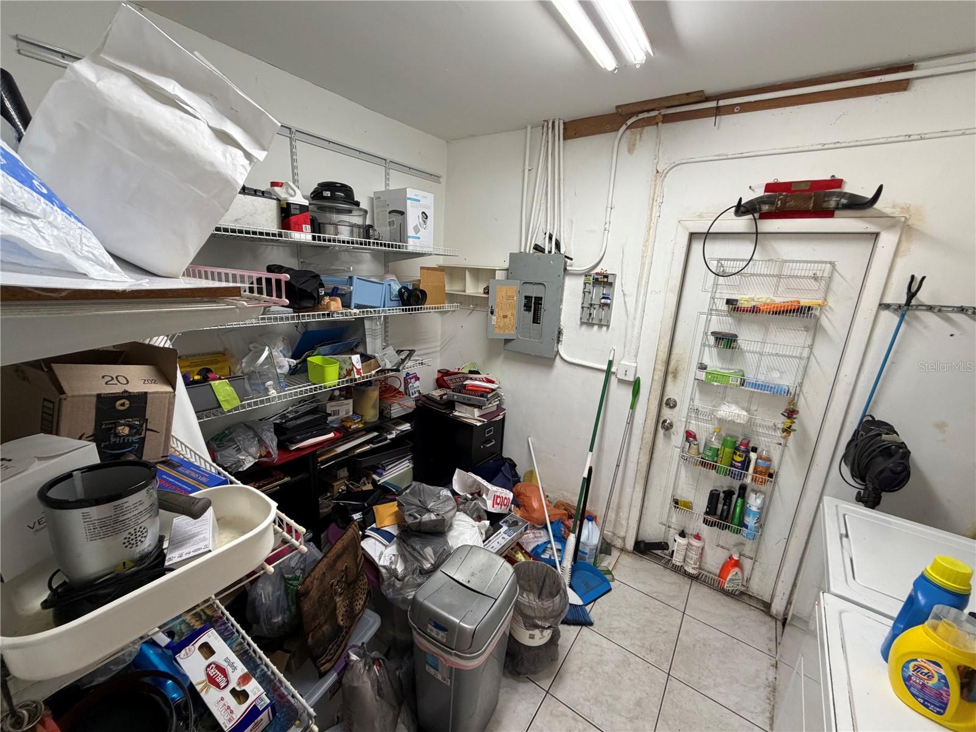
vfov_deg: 85.7
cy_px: 366
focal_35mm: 14
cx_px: 488
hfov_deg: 102.1
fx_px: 395
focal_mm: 2.22
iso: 250
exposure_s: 1/60
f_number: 2.2
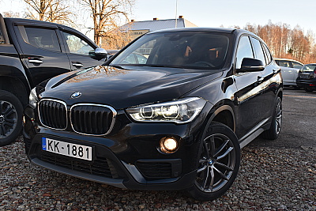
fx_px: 329
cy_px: 106
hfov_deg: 51.3
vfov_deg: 35.5
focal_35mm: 38
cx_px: 158
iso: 400
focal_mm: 25
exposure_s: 1/200
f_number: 8
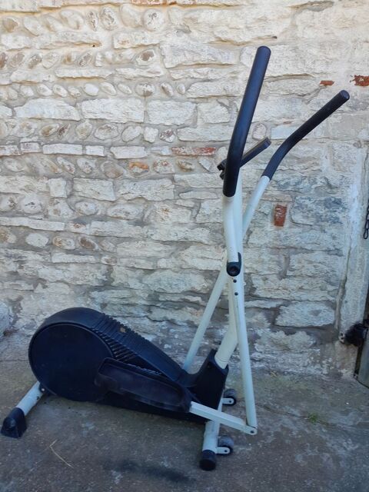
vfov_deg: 67.3
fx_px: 370
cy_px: 246
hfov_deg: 53.1
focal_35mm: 26
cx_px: 184
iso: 40
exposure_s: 1/60
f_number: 1.8
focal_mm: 3.98
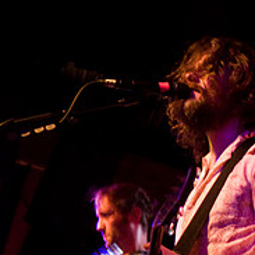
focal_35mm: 121
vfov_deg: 14.4
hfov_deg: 13.8
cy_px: 153
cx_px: -91
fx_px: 1008
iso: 1250
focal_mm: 30
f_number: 1.8
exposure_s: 1/15
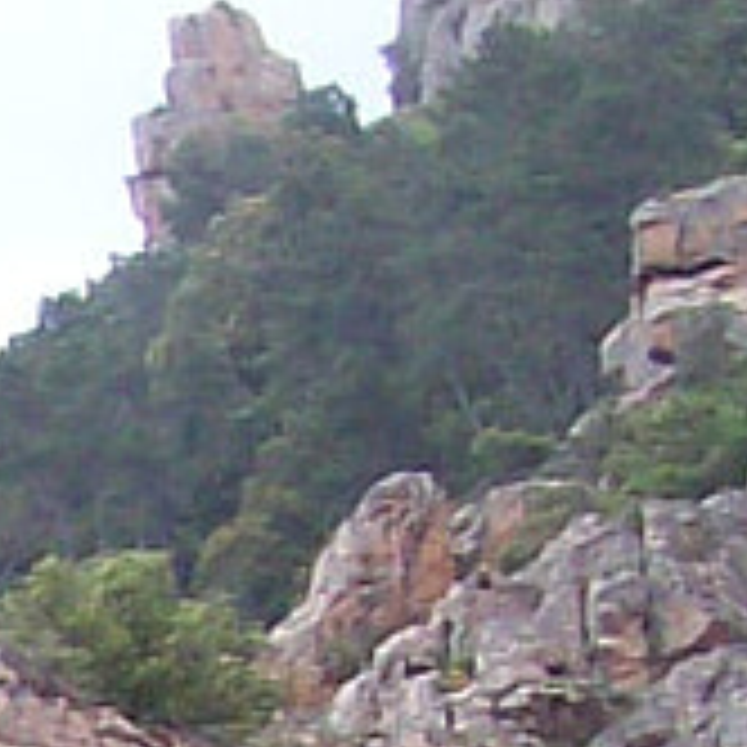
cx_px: -1215
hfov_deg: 5.5
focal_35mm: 306
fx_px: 7471
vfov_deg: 5.4
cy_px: 2081
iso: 80
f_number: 2.7
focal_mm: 6
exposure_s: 1/505
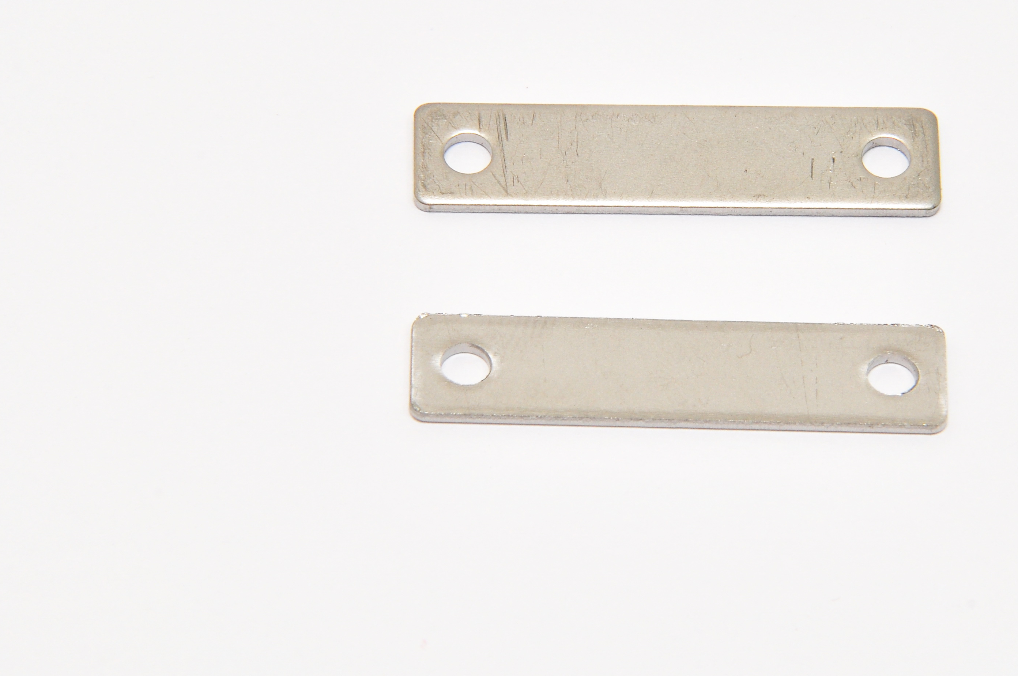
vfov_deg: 3.0
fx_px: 13048
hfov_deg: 4.5
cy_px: 252
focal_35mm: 462
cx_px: 676
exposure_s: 1/60
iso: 400
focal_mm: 200
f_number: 20
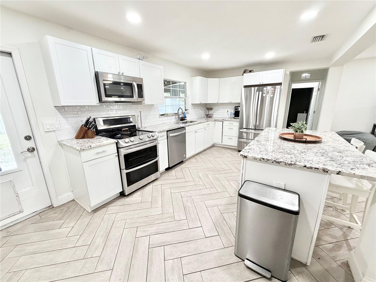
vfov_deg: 85.7
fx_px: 152
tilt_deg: -12.7
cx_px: 188
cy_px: 141
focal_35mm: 14
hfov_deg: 102.1
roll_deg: +1.3
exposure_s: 1/120
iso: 320
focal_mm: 2.22
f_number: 2.2
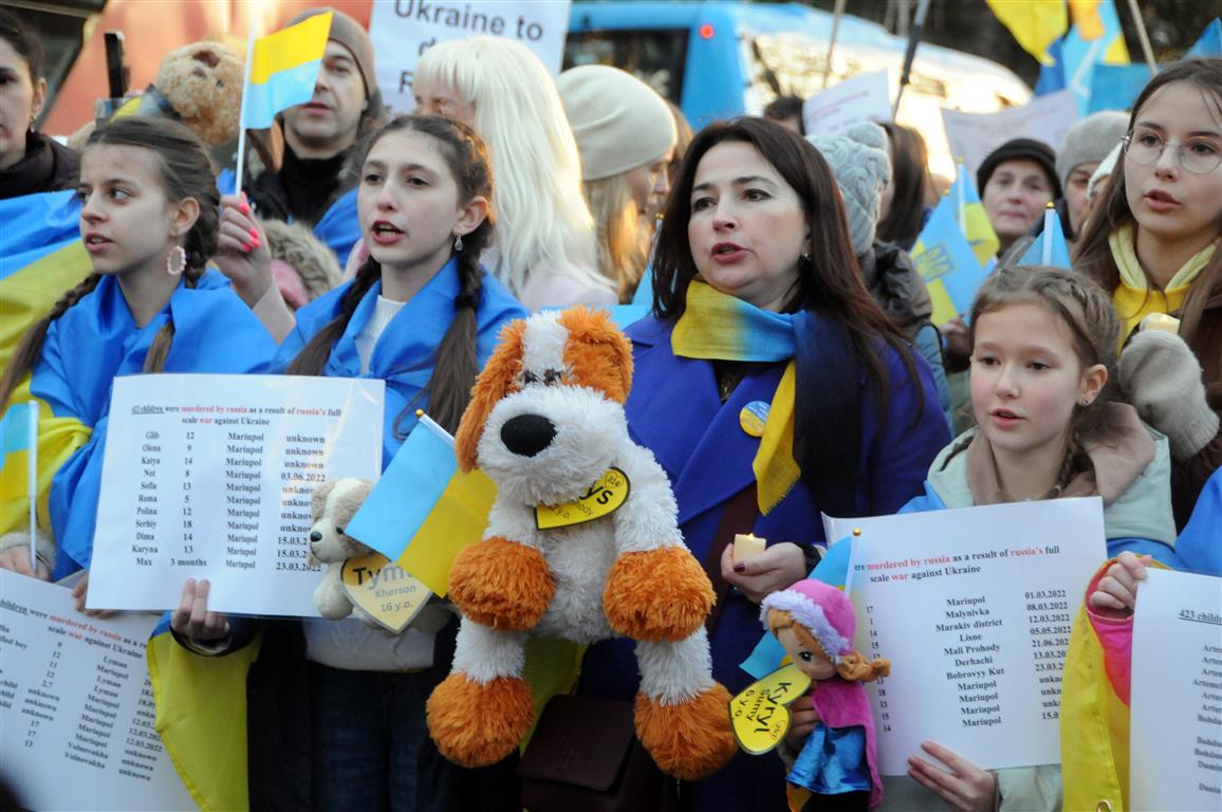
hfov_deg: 19.5
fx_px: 3560
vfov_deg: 13.0
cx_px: 611
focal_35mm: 105
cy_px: 406
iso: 1600
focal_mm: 70
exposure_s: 1/125
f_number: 6.3
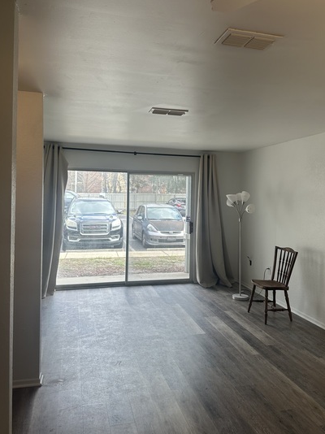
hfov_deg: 46.7
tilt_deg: -0.4
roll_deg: -1.8
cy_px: 204
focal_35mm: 30
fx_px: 376
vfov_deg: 59.9
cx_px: 180
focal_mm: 6.86
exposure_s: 1/183
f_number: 1.78
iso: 64
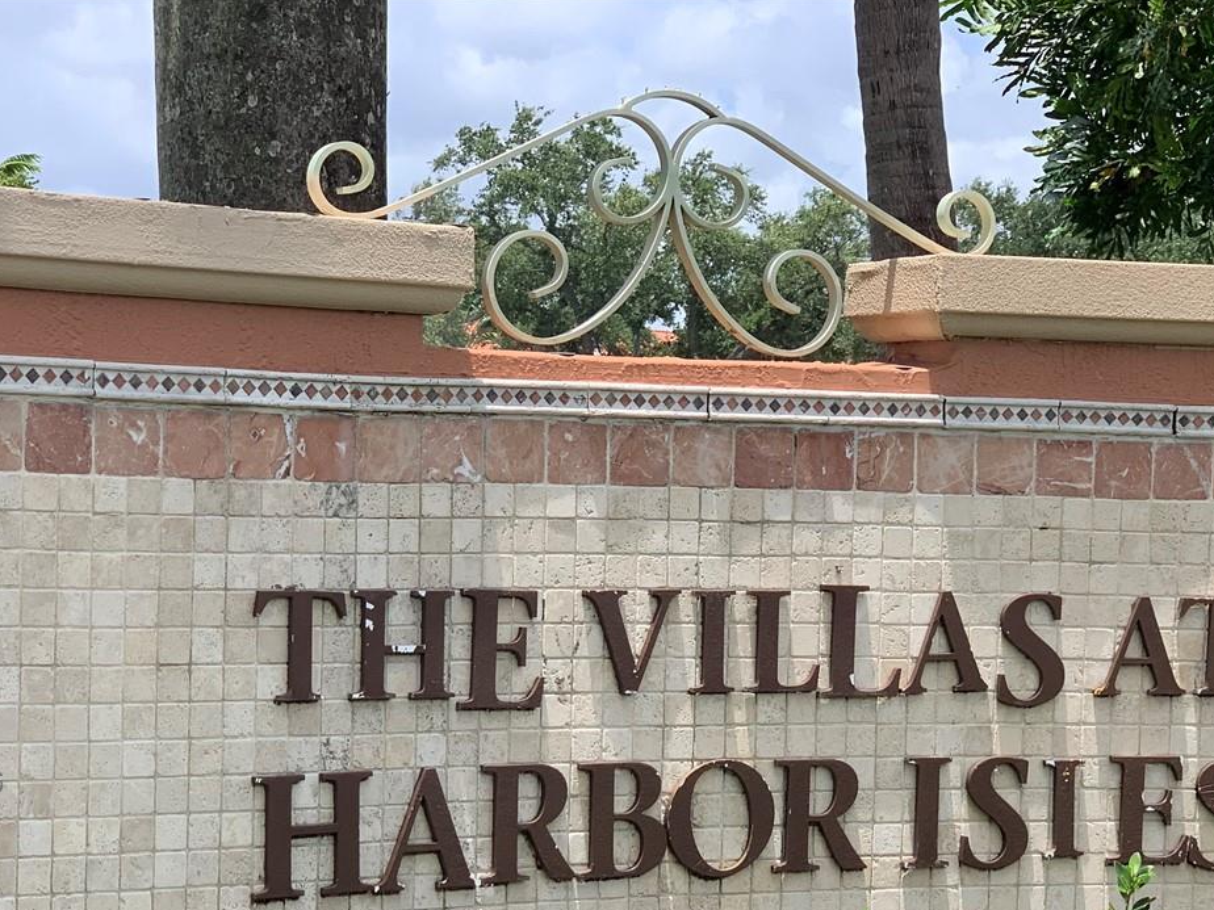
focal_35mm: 90
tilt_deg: -5.5
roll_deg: -2.3
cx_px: 644
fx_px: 3156
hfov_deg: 21.8
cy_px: 783
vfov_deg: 16.2
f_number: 2.4
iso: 16
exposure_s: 1/592
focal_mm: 6
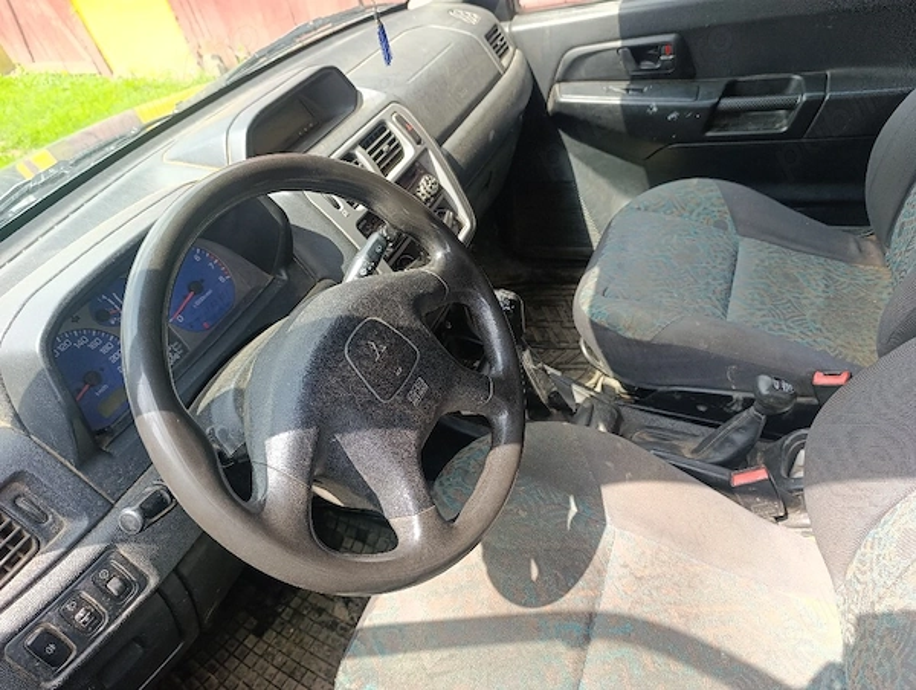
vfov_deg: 59.0
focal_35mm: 23
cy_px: 345
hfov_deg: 73.8
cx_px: 458
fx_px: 610
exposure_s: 1/101
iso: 80
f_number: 1.6
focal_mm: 6.14
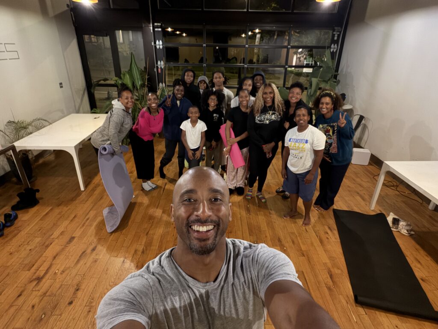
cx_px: 219
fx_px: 253
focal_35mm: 20
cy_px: 164
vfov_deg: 66.0
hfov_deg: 81.7
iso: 1250
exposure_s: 1/15
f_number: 1.9
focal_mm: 2.71
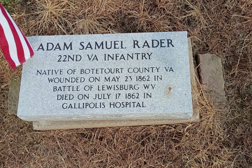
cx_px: 128
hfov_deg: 60.3
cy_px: 93
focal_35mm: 31
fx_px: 217
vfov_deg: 42.3
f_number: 1.8
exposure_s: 1/415
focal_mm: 4.27
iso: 100
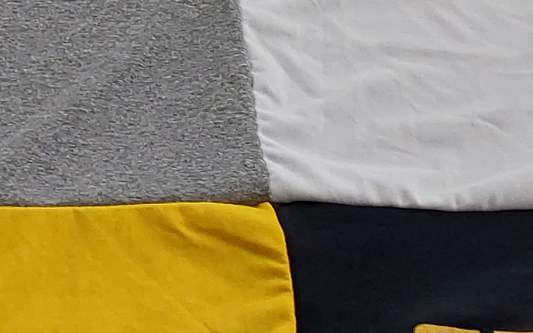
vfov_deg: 11.5
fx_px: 1642
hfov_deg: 17.6
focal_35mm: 113
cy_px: 34
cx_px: -91
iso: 100
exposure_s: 1/60
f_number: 1.9
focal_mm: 2.91
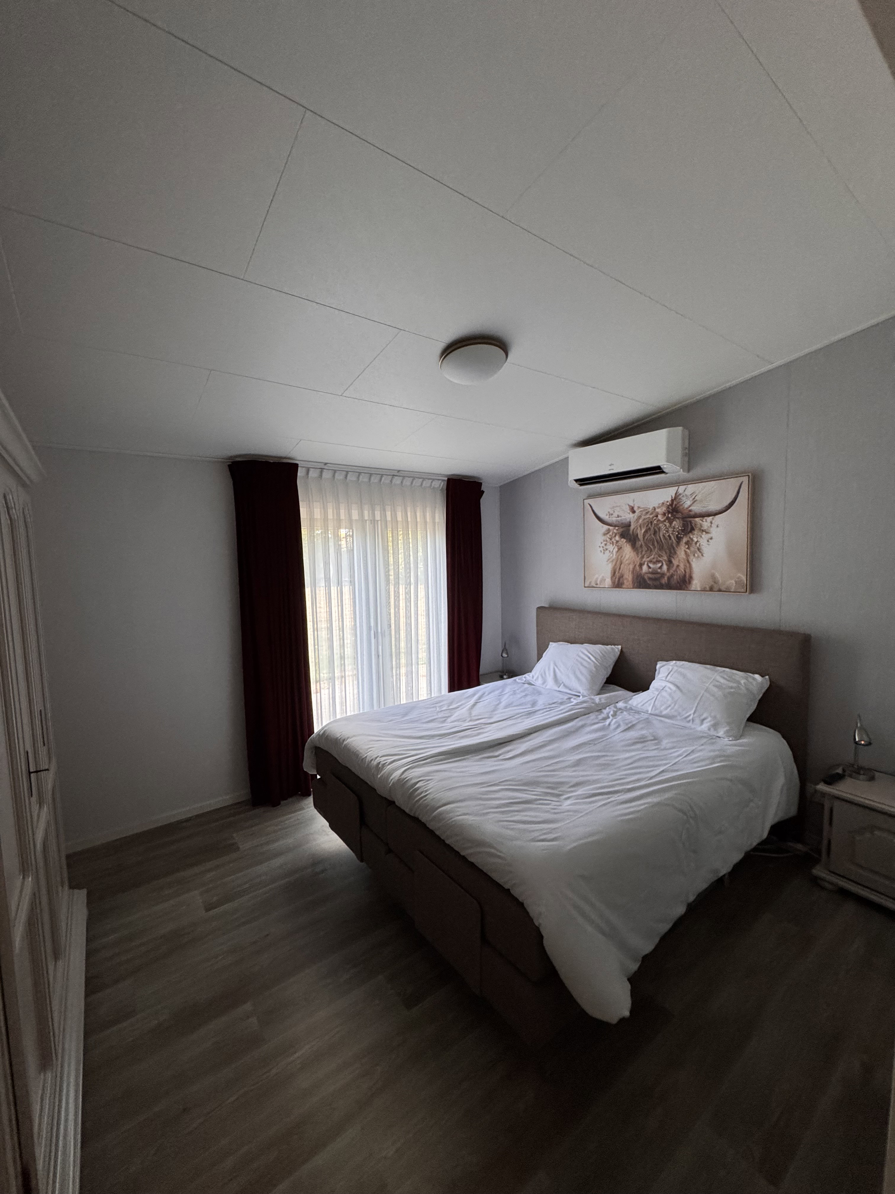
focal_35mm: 14
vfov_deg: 102.1
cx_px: 448
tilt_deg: -4.6
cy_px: 597
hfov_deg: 85.7
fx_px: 483
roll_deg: +1.1
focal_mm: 2.22
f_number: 2.2
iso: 320
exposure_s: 1/99
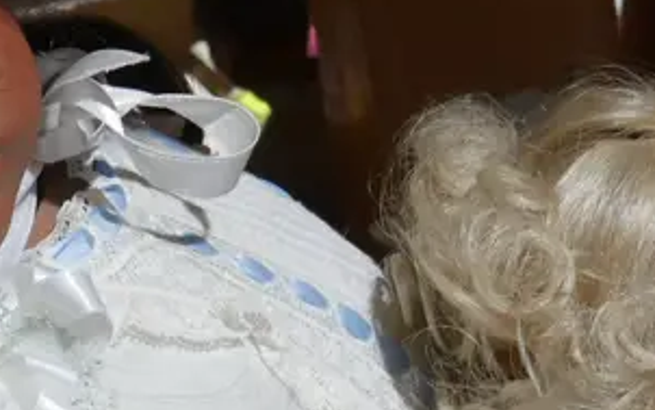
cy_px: 354
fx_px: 2179
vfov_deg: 10.7
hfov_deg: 16.8
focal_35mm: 122
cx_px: 601
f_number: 7.1
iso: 1250
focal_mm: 17
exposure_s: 1/60
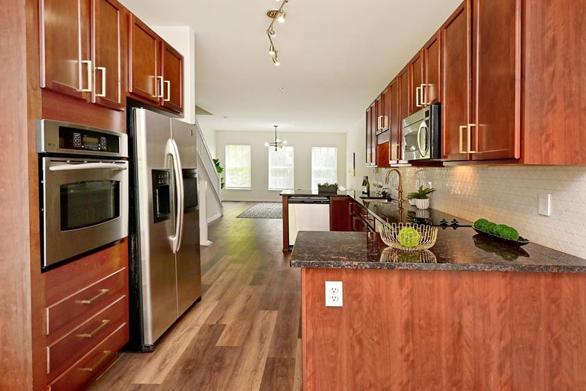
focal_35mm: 17
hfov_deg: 93.2
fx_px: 277
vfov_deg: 70.4
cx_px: 305
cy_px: 191
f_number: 9
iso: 560
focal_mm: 14
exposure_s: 1/60
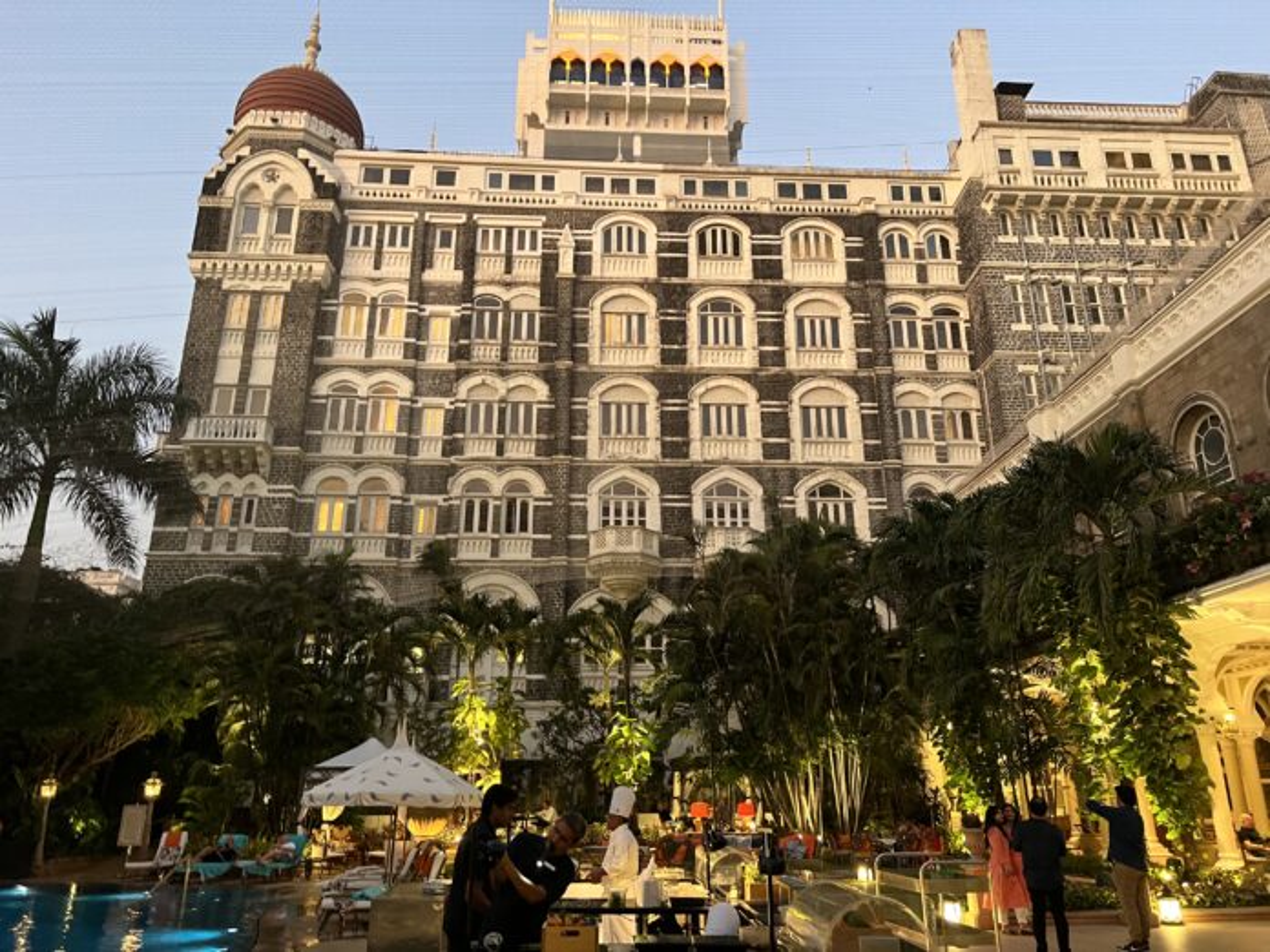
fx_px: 954
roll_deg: +0.1
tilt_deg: +19.5
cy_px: 476
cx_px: 635
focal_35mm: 26
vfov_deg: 53.1
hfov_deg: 67.3
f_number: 1.5
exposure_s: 1/33
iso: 400
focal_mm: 5.7
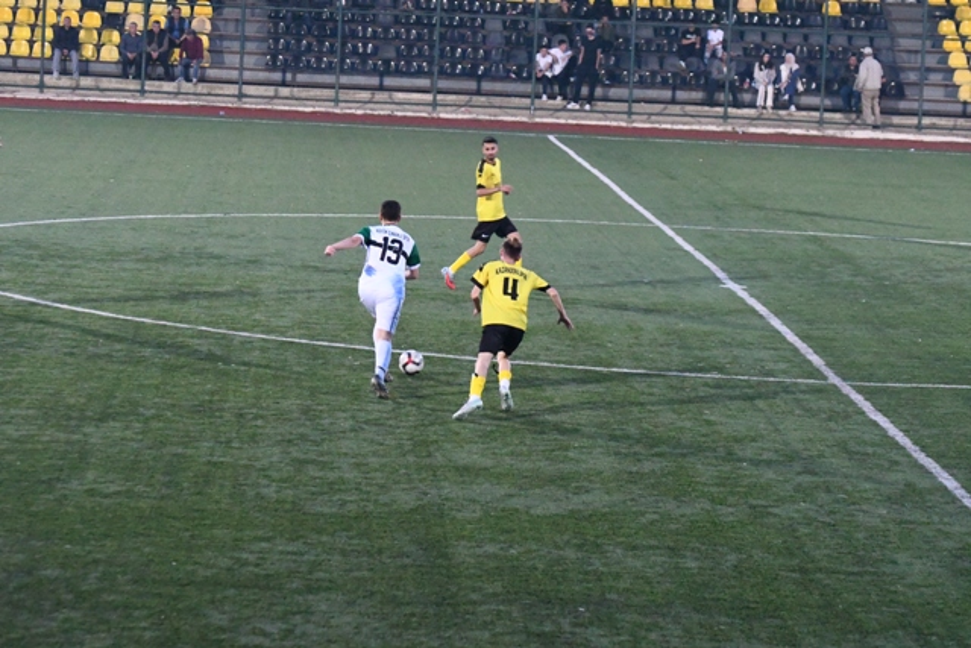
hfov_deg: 14.4
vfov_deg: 9.7
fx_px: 3831
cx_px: 486
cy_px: 324
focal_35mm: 142
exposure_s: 1/200
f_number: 4.5
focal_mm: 95
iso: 16000
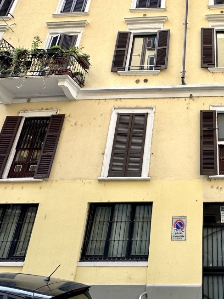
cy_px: 108
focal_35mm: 28
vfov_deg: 62.4
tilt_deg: +24.3
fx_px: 241
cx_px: 204
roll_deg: +0.6
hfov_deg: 44.9
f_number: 2.2
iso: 40
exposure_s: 1/321
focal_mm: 2.22
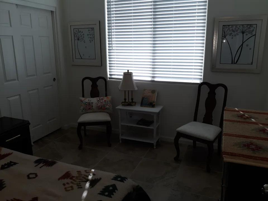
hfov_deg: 63.4
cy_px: 100
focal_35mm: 28
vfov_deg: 49.7
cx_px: 134
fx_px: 217
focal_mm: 3.7
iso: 40
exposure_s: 1/120
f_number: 1.7
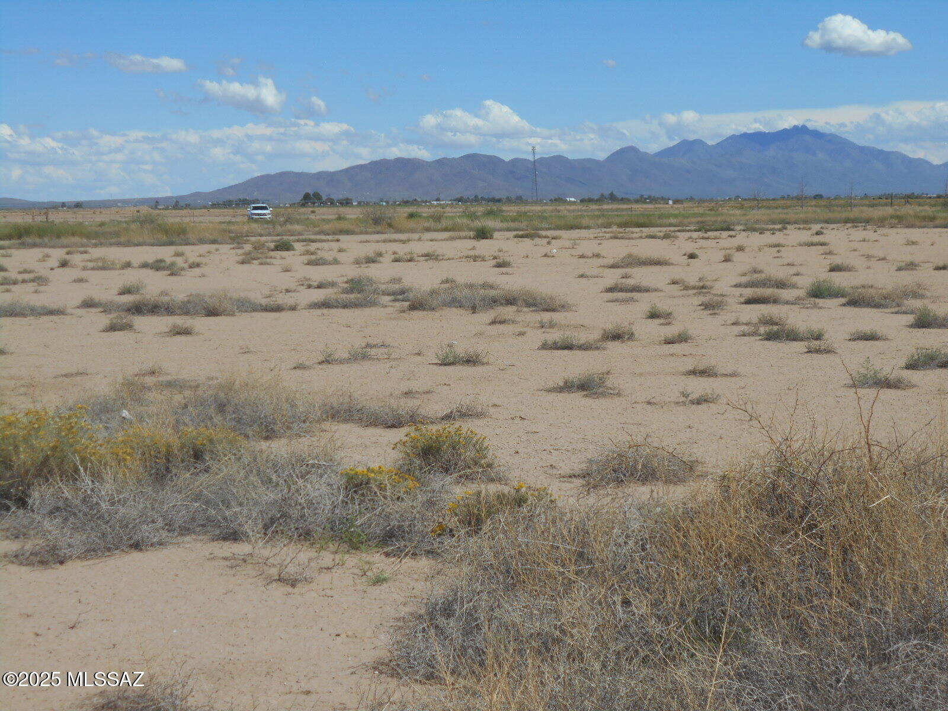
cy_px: 356
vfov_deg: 22.6
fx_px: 1780
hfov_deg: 29.8
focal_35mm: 65
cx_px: 474
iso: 80
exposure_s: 1/1000
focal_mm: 11.6
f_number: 5.3
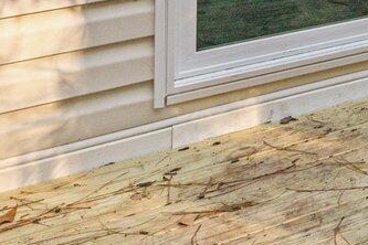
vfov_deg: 13.2
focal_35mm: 86
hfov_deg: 17.4
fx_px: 879
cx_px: 724
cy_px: -279
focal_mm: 14
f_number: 9
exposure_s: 1/160
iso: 400
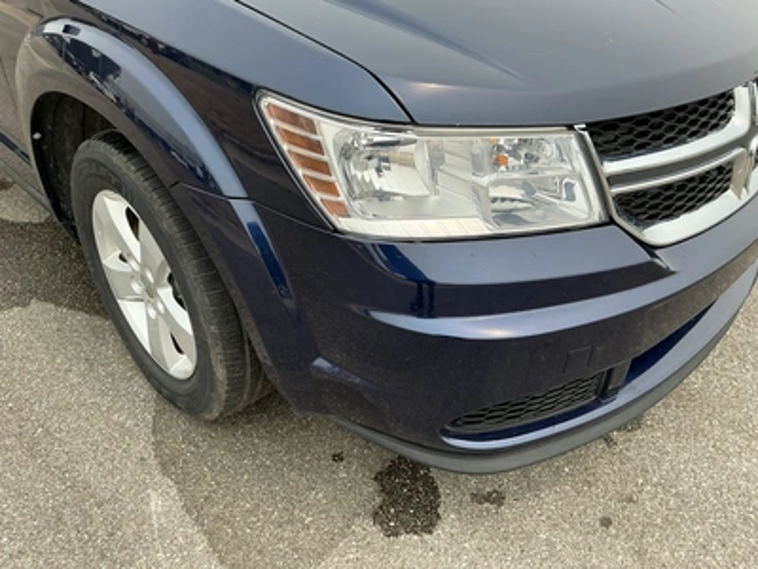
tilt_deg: -34.8
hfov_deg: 63.4
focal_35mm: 28
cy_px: 284
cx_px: 379
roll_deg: -2.9
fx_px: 613
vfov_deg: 49.7
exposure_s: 1/792
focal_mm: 3
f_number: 1.8
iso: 25
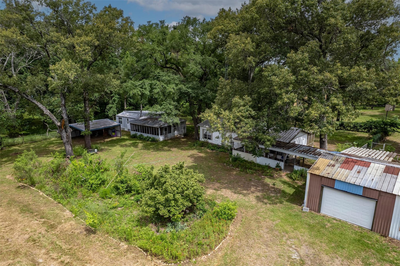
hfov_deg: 78.6
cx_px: 200
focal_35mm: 22
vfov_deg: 57.2
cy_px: 133
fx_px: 244
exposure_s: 1/2000
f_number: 2.8
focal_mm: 8.38
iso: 100
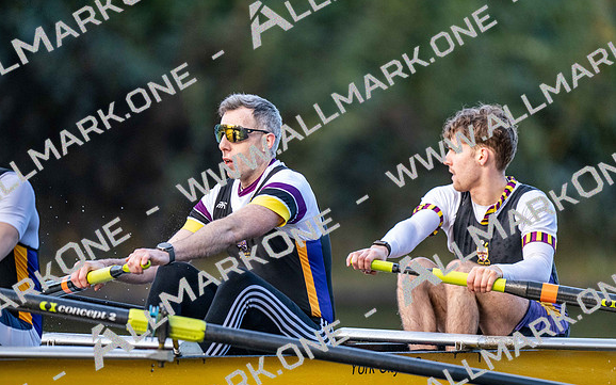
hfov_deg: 3.4
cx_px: 308
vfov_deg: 2.1
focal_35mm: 614
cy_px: 205
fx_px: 10306
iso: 4000
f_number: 4
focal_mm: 600
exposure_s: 1/2500
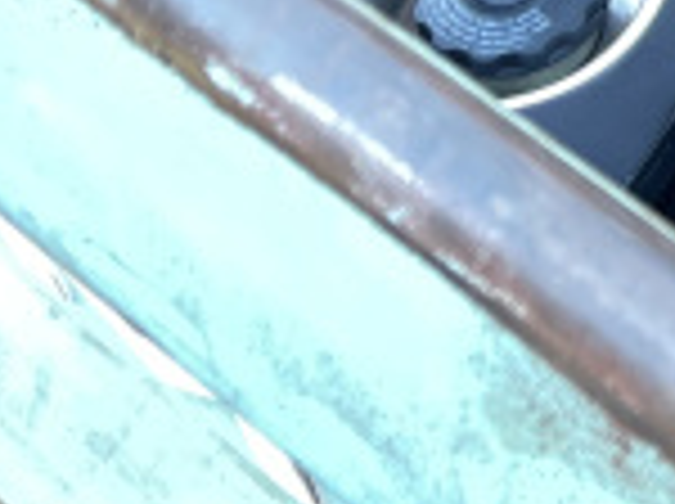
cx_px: 1431
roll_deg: -0.4
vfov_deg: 9.6
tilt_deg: -41.6
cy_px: -634
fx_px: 2706
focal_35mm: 139
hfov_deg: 12.3
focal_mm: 5.1
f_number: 1.6
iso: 80
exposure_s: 1/121
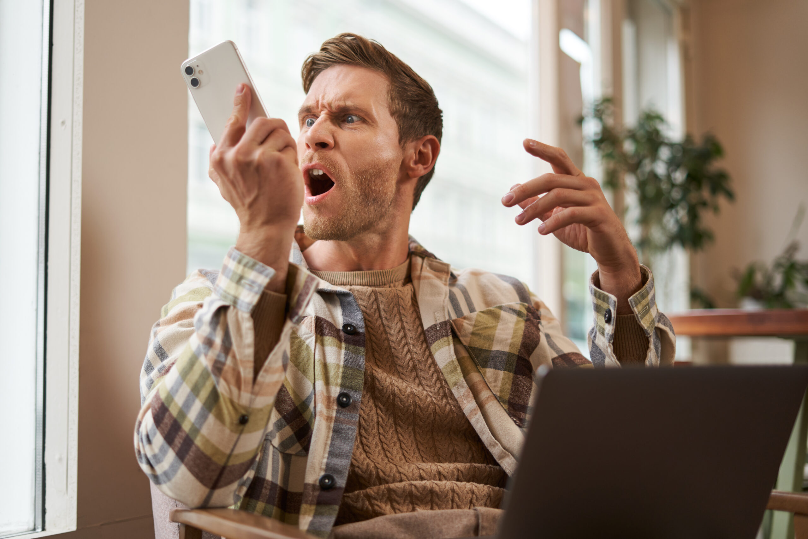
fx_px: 1122
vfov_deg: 27.0
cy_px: 270
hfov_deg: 39.6
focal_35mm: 50
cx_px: 404
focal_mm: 50
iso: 200
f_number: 2
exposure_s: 1/200
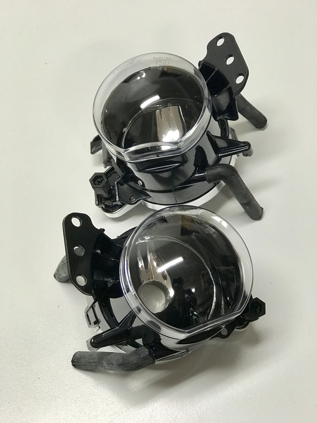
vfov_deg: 33.8
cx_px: 158
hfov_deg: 25.7
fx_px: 696
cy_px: 212
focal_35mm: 57
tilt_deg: -63.0
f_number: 2.8
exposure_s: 1/50
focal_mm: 6.6
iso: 100
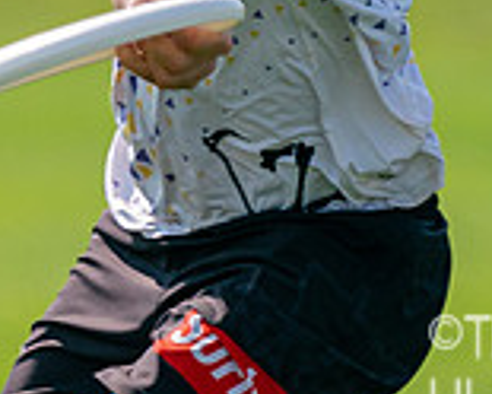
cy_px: 39
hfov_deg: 1.8
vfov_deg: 1.5
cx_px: -91
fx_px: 15348
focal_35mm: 1054
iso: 640
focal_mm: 200
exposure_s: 1/10000
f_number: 3.2
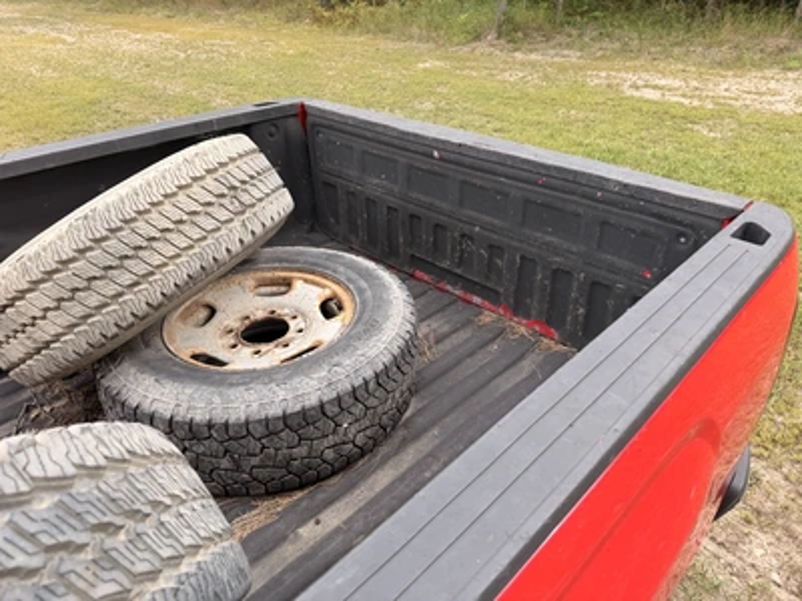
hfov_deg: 71.6
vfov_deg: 56.8
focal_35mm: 24
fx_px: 556
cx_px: 401
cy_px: 300
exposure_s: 1/849
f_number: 1.78
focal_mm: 6.76
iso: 80
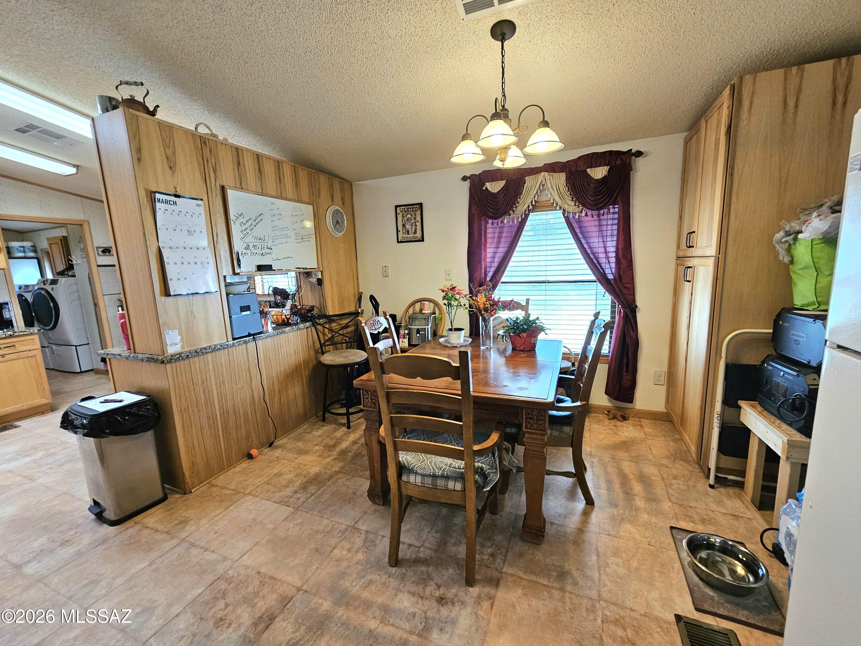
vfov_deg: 89.9
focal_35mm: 13
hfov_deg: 106.2
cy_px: 323
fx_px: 323
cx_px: 430
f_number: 2.2
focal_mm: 2.2
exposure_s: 1/60.2
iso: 200
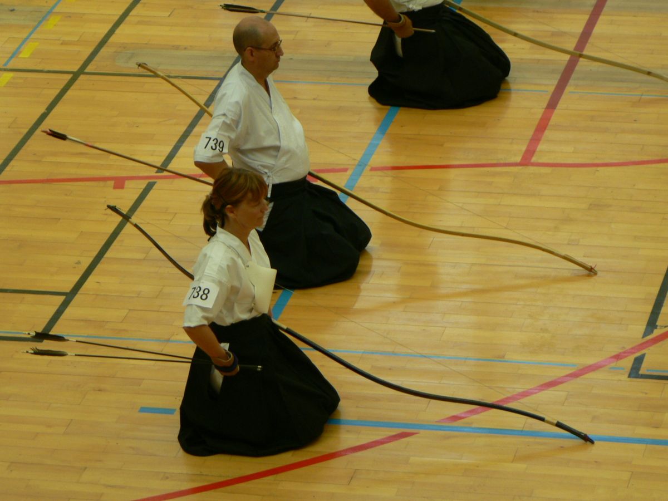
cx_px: 334
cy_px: 250
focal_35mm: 182
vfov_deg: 8.2
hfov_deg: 10.9
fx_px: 3512
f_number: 3.3
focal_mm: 30.4
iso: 100
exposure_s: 1/30
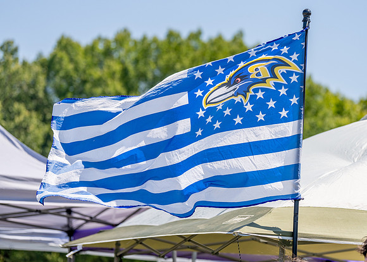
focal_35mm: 123
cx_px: 230
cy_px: 124
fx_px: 1286
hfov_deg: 16.2
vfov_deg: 11.6
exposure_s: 1/2500
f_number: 2.8
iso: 125
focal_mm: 100
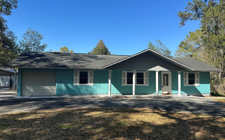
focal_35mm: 26
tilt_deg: +1.8
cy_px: 74
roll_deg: -0.7
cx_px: 115
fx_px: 159
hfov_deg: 70.4
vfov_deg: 47.6
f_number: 1.78
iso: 80
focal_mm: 6.86
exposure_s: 1/2591
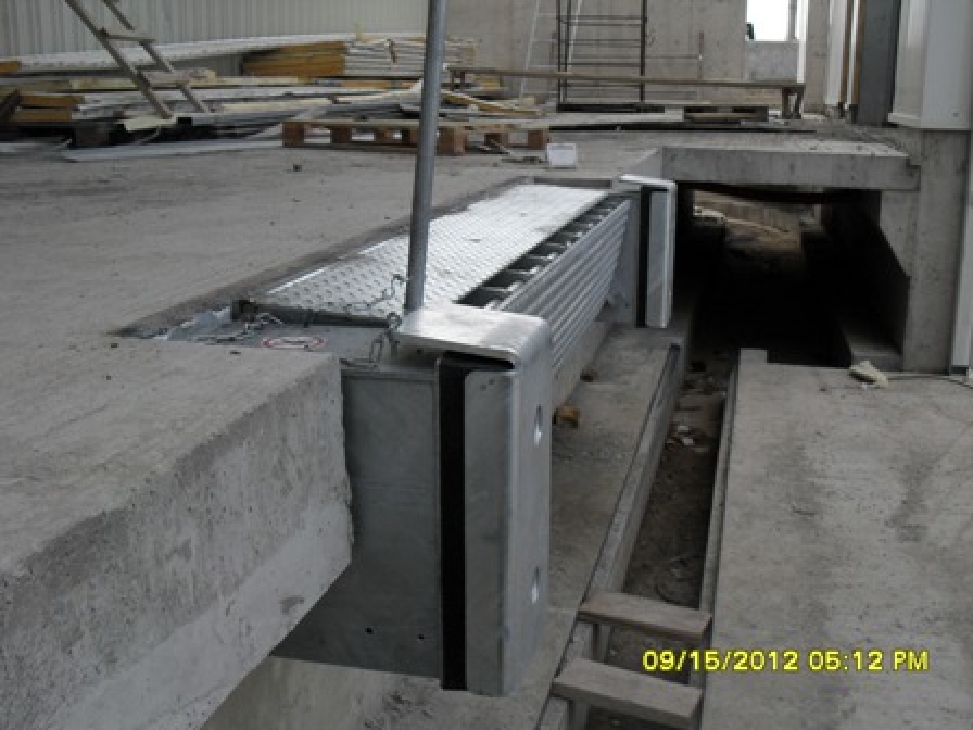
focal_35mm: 38
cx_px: 486
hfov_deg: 49.0
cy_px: 365
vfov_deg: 37.7
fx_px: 1068
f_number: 2.8
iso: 80
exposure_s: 1/350
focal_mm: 6.3
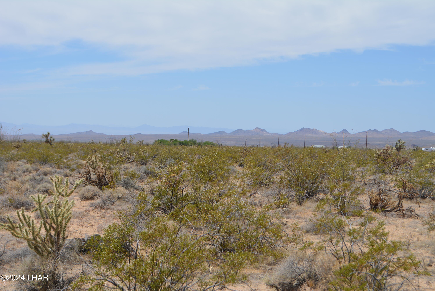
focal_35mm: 66
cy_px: 146
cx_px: 218
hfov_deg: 30.5
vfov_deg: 20.6
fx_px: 798
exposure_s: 1/320
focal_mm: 44
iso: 100
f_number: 9
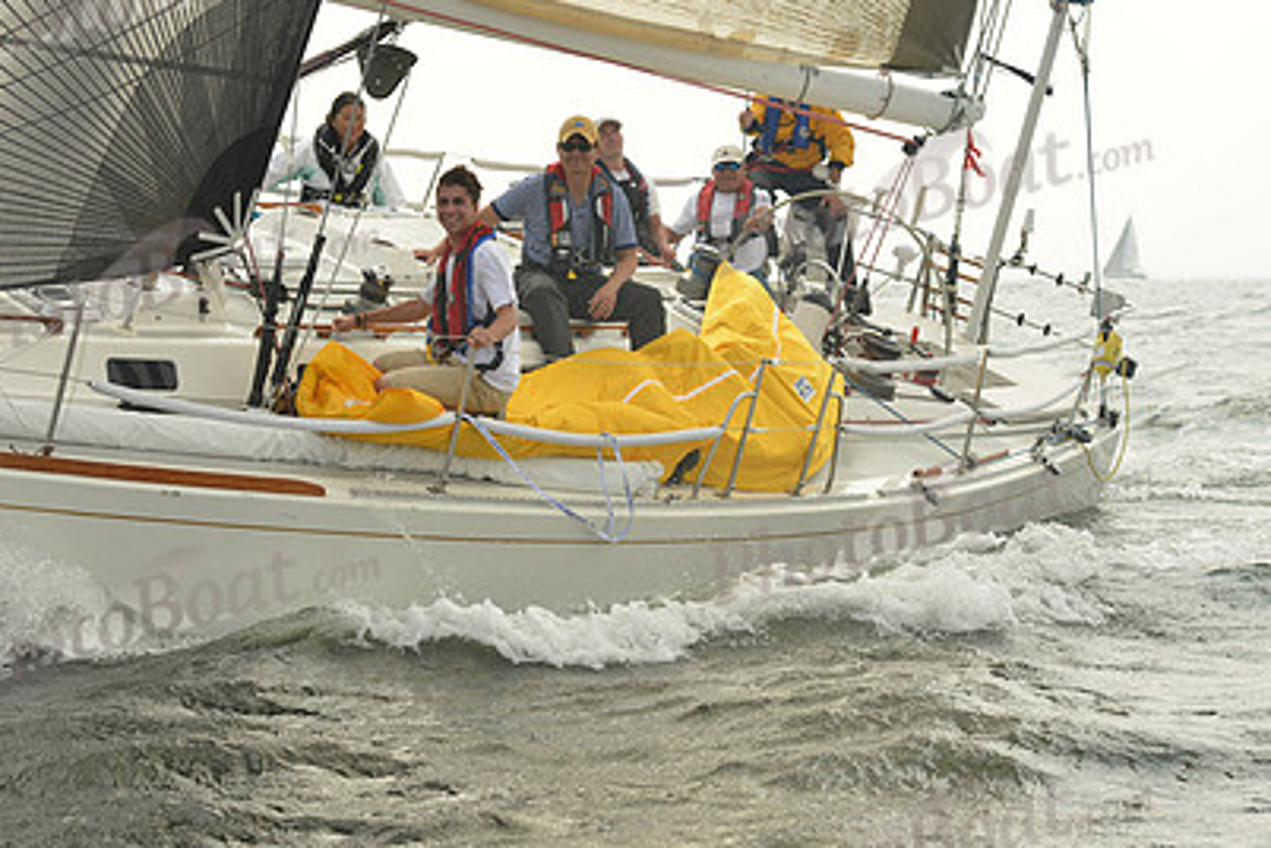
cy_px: 403
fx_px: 3566
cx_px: 547
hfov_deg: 20.2
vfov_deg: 13.6
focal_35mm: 101
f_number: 7.1
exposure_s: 1/1250
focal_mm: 70
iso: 320
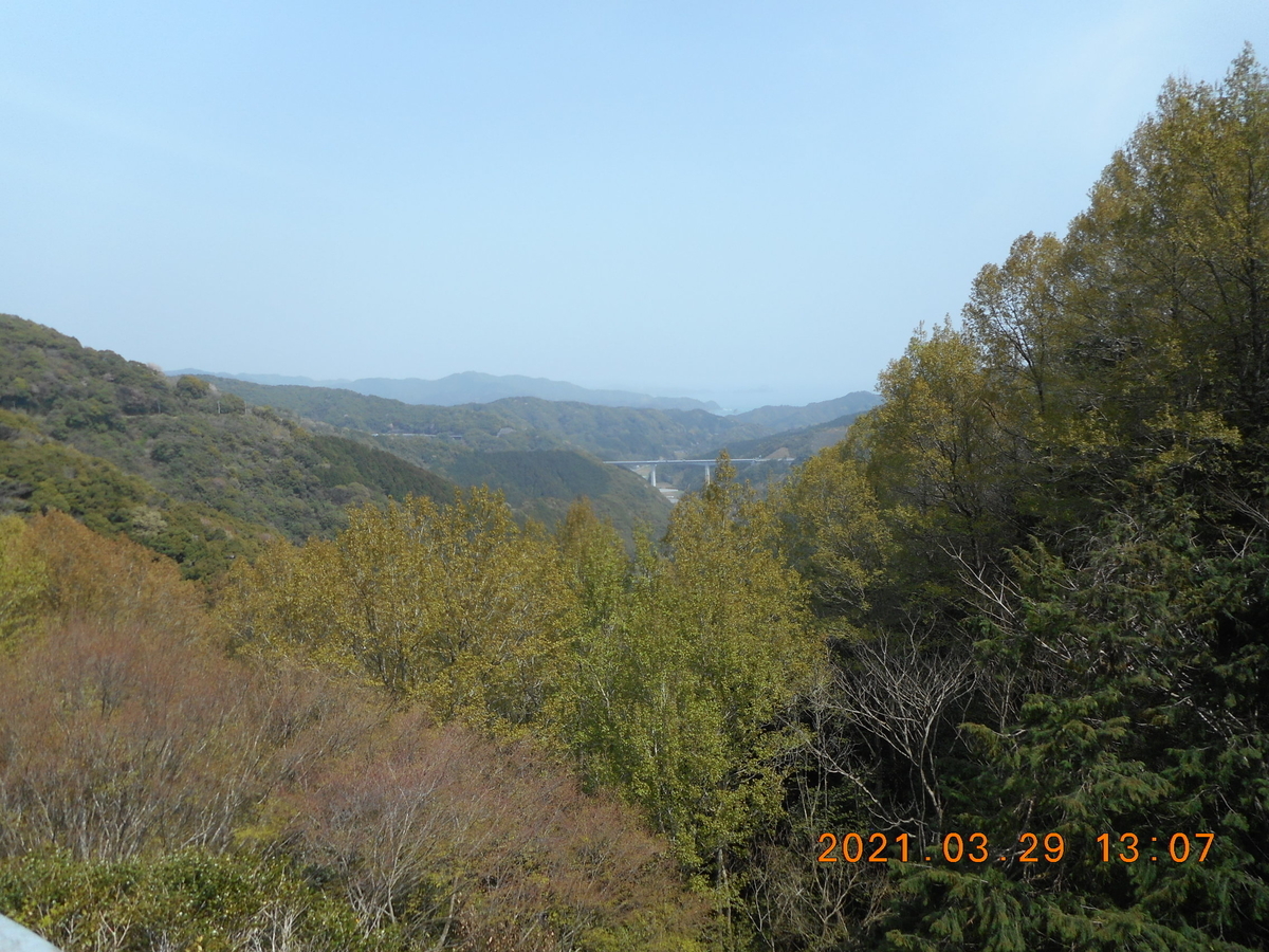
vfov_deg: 54.9
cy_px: 476
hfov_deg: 69.4
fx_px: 916
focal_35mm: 25
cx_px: 634
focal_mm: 4.5
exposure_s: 1/640
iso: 80
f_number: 3.7
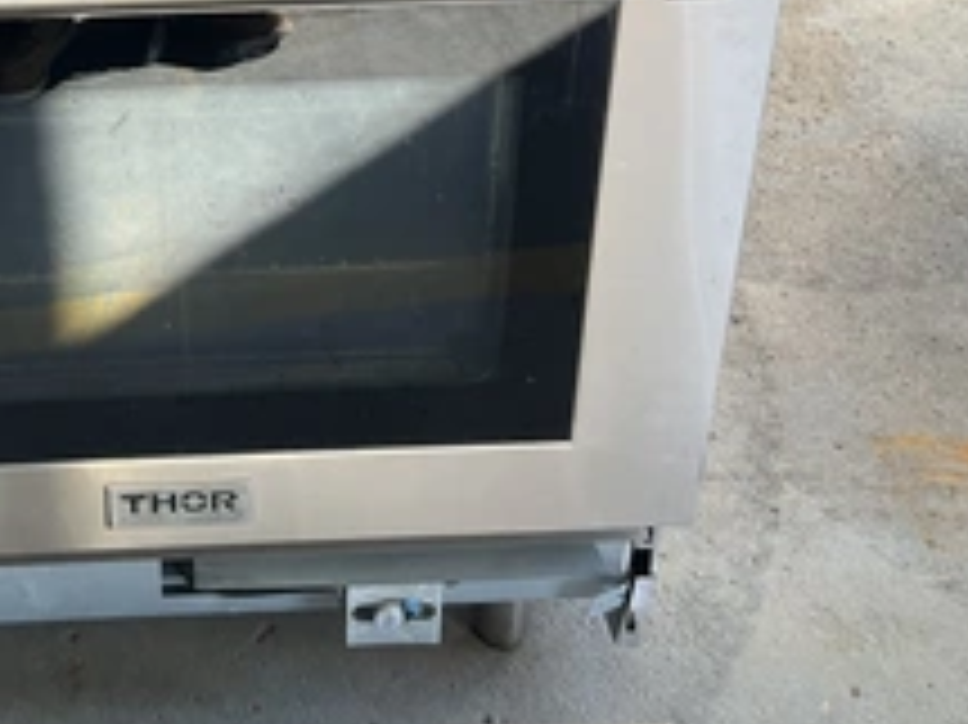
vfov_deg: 26.1
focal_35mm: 54
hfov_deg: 34.6
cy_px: 67
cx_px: 212
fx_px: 1509
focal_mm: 3
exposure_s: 1/120
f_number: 1.8
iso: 25
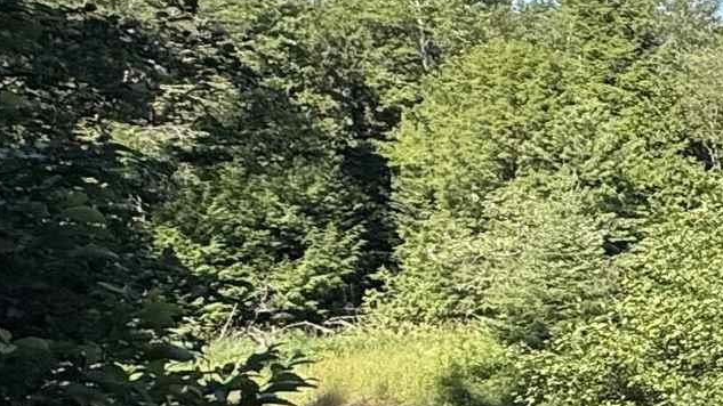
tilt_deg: +5.8
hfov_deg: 17.3
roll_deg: +1.4
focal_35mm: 74
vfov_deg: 16.3
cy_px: 212
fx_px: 1419
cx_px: 1549
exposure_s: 1/789
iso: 50
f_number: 2.2
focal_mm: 2.22
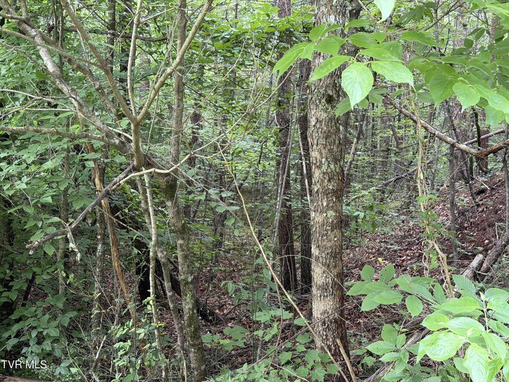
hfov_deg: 39.7
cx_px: 254
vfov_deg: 30.3
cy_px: 191
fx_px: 706
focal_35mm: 48
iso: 125
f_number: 1.78
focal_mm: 6.76
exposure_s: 1/60
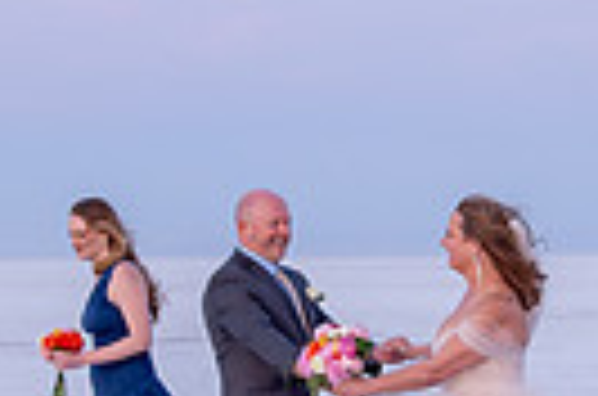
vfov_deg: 5.5
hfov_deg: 8.3
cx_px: 476
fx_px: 4093
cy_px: 243
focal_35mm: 247
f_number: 4
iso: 800
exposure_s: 1/125
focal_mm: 52
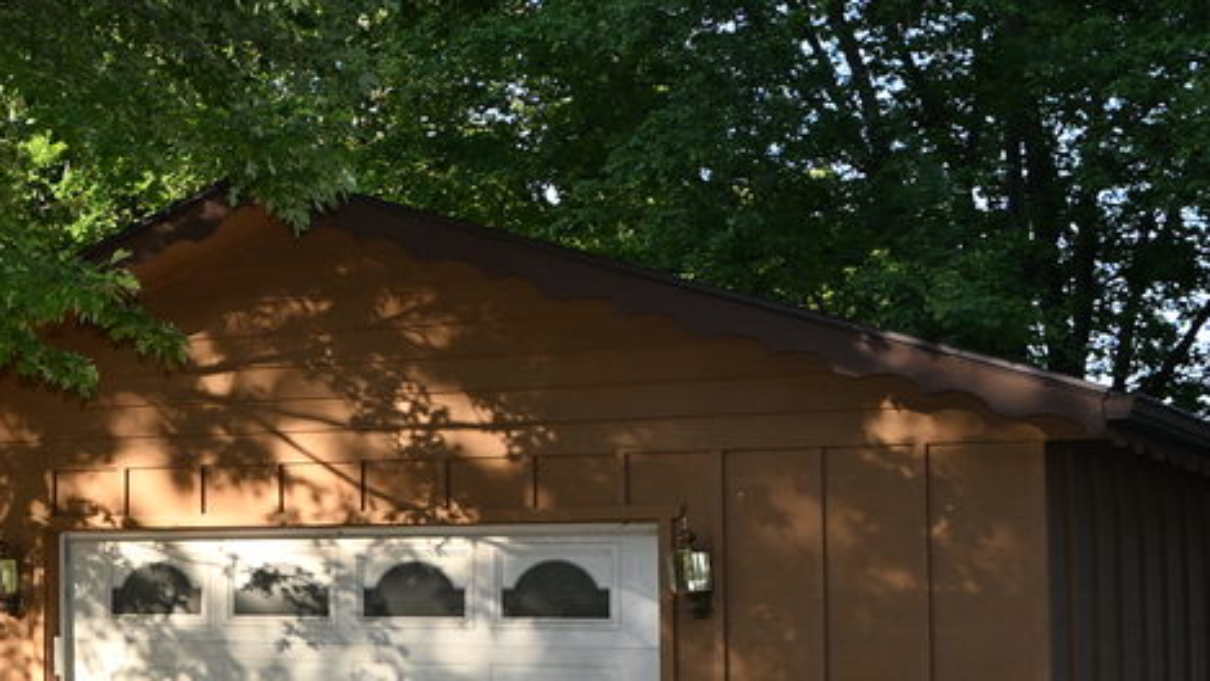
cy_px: 382
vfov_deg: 12.8
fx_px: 3045
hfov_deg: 19.8
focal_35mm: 95
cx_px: -539
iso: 100
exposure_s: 1/125
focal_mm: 17.5
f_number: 5.6
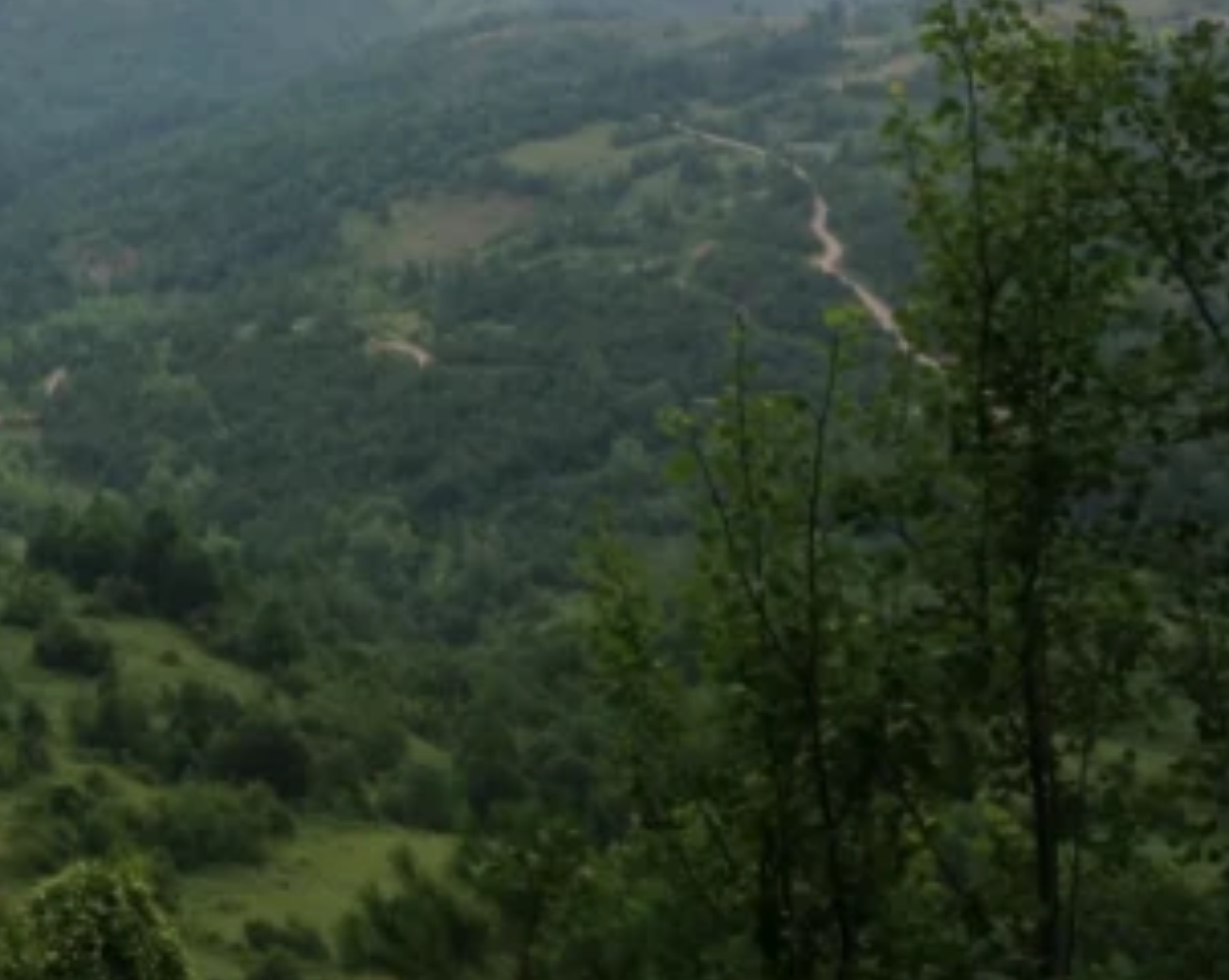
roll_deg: +1.0
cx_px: -183
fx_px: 2980
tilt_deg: -1.0
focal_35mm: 82
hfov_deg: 21.8
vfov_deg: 17.8
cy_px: -179
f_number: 2.4
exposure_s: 1/345
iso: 50
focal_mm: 4.12
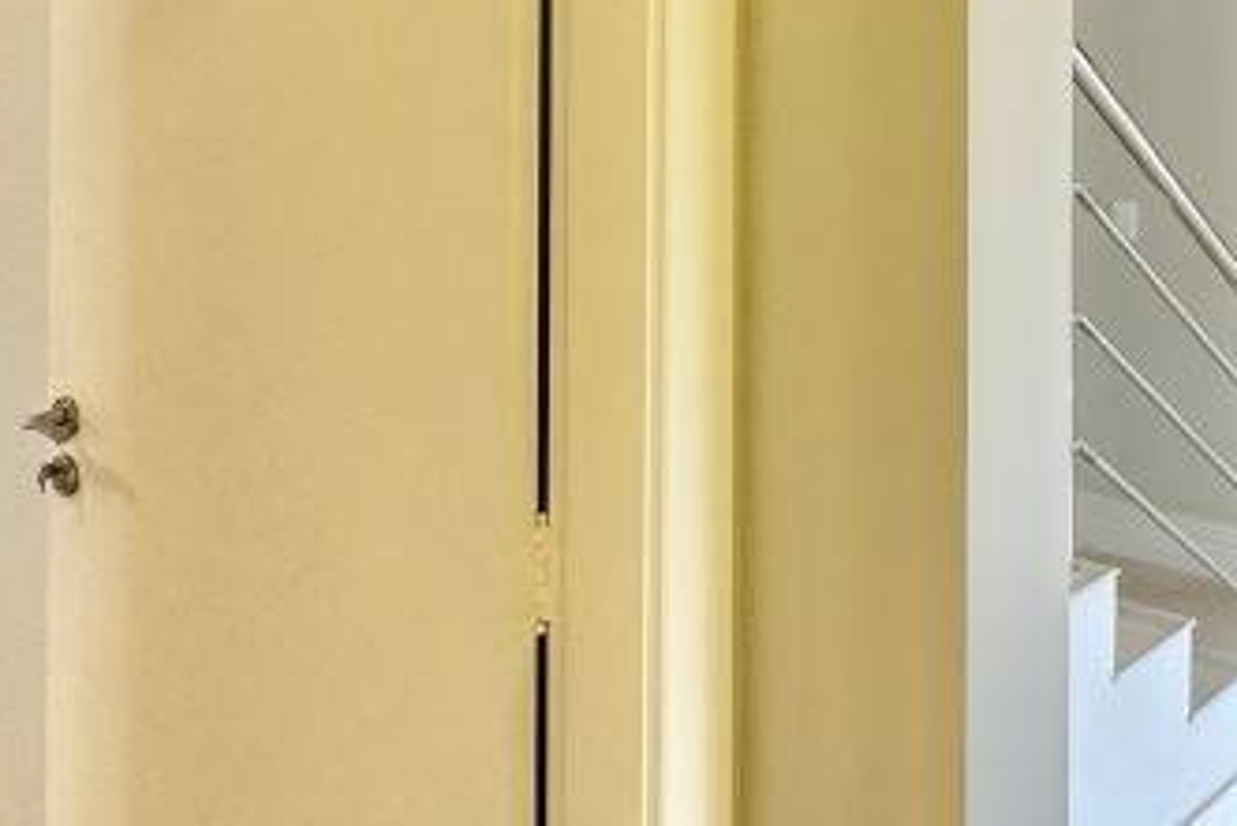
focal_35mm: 45
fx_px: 1547
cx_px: 792
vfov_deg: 28.3
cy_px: 19
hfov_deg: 43.2
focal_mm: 2.22
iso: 100
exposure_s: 1/120
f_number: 2.2
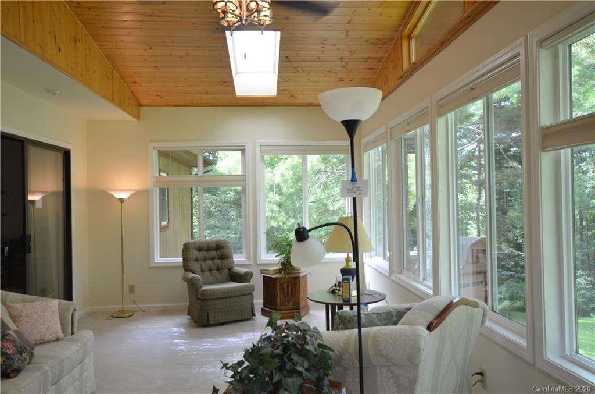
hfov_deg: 62.1
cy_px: 197
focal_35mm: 30
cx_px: 298
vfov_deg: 43.4
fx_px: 495
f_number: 5.6
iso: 500
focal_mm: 20
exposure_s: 1/40
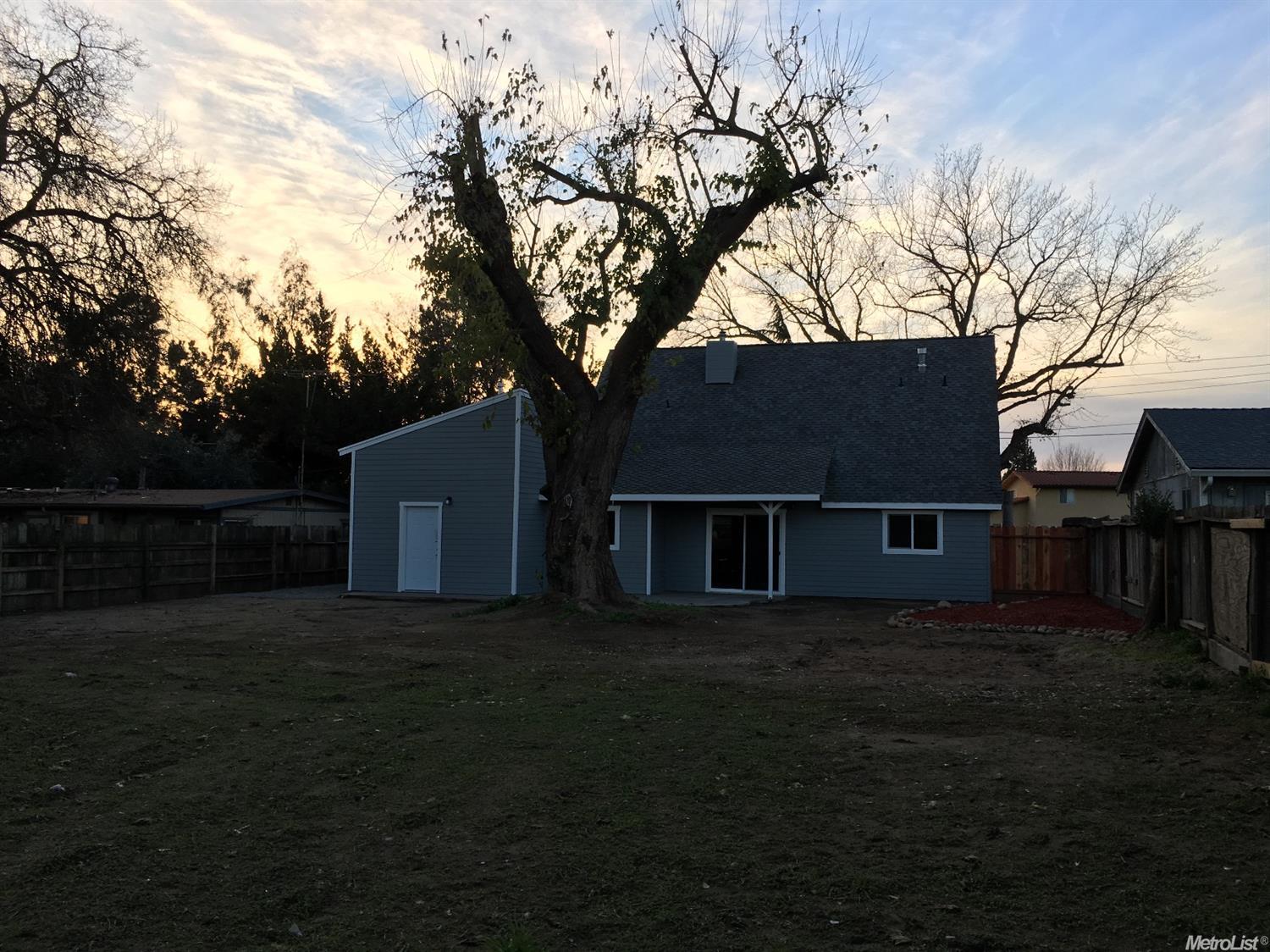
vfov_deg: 48.2
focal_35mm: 29
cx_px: 635
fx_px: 1064
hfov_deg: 61.7
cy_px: 476
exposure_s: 1/126
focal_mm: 4.15
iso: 25
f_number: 2.2
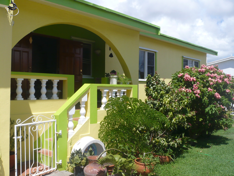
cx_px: 117
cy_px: 88
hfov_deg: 52.6
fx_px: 237
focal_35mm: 35
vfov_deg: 40.7
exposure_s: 1/200
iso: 100
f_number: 8
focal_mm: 5.8
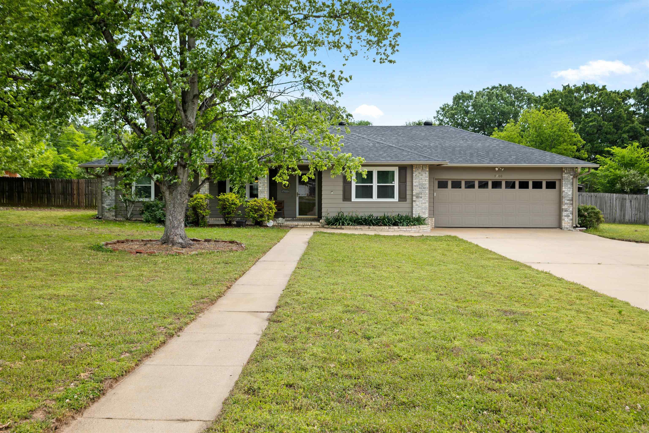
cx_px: 324
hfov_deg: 58.7
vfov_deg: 41.1
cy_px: 216
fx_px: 577
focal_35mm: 32
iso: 100
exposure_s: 1/125
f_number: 6.3
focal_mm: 32
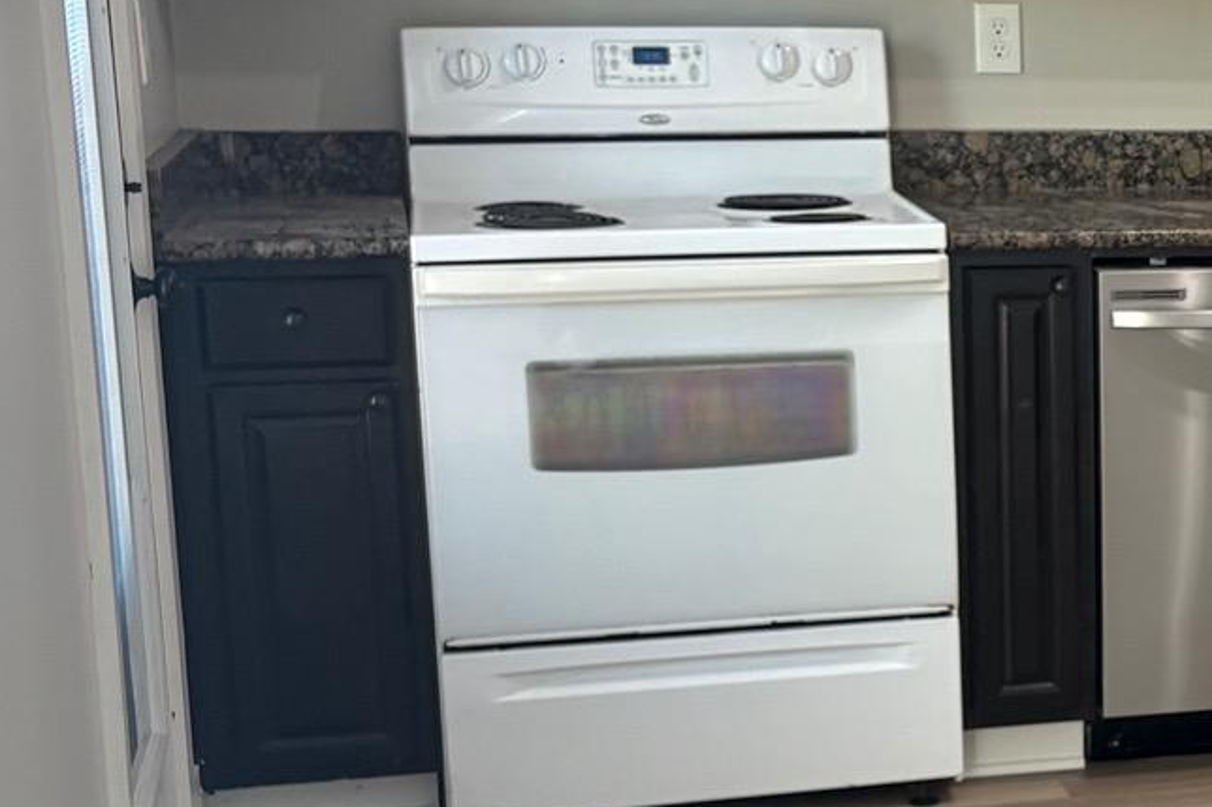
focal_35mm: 86
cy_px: 468
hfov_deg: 21.1
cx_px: 1651
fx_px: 2894
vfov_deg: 15.9
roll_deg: -2.0
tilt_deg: -11.3
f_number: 1.6
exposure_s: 1/60
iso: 125
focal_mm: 5.96
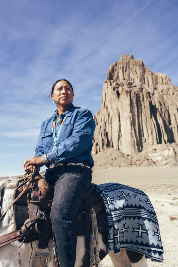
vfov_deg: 60.3
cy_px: 134
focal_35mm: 31
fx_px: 230
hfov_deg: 42.3
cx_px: 89
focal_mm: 31
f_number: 4
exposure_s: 1/400
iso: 50
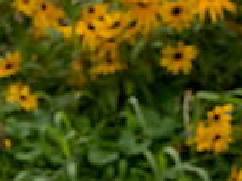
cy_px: 256
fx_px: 2857
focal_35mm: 409
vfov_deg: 3.6
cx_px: -168
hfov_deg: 4.8
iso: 500
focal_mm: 100
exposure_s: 1/320
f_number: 10
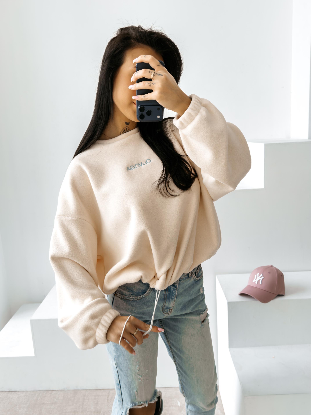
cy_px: 208
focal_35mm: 31
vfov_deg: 58.4
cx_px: 156
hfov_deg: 45.4
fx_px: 371
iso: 100
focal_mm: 6.76
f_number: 1.8
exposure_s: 1/110
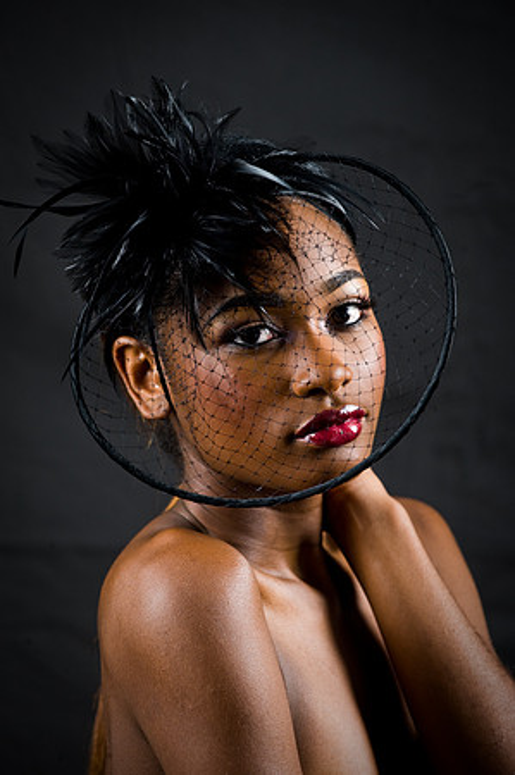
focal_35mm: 200
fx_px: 4301
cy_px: 388
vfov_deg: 10.3
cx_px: 258
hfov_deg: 6.9
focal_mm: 200
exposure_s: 1/125
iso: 320
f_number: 5.6
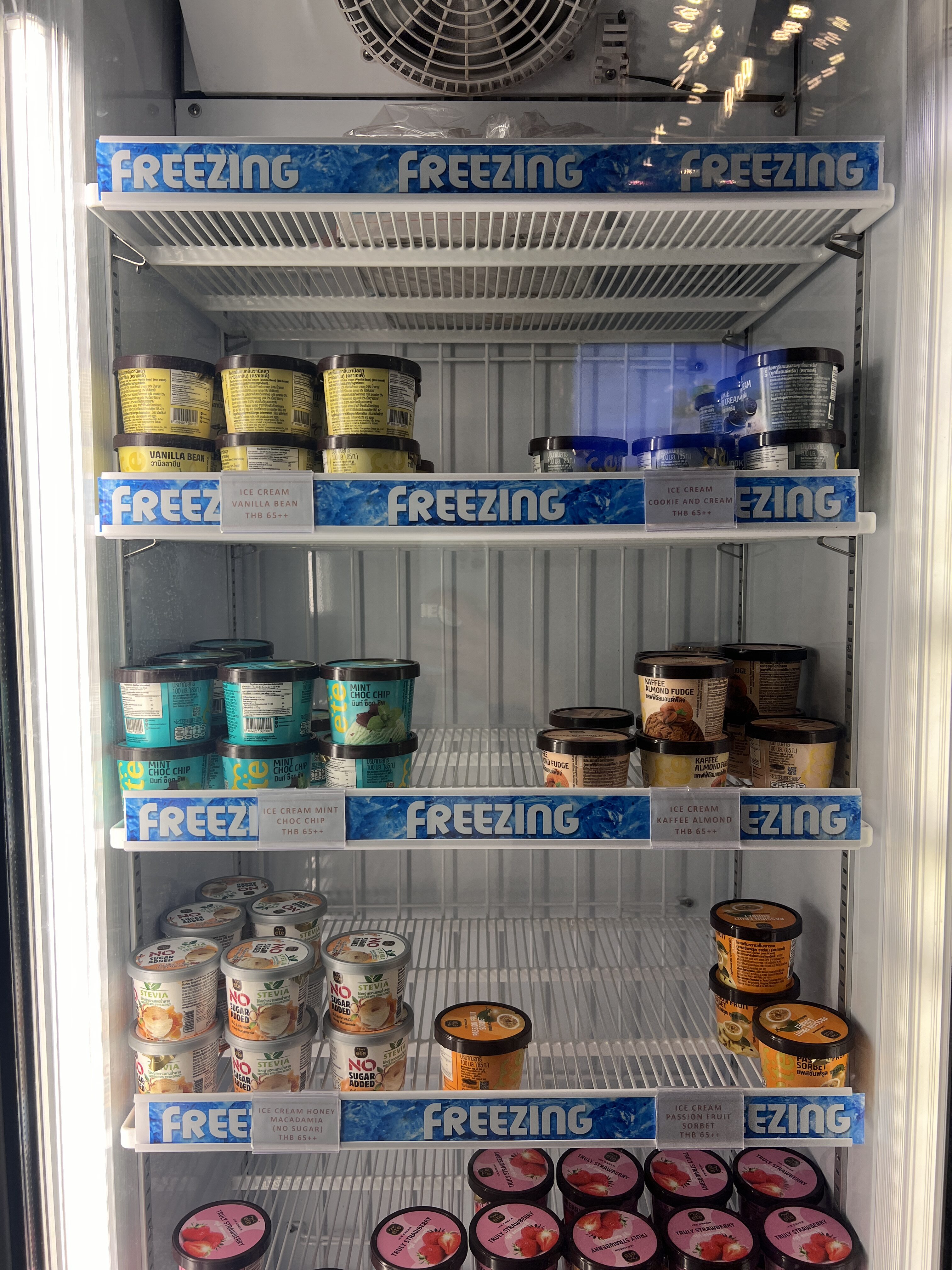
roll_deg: +0.1
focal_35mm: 26
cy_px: 635
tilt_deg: -5.0
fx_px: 953
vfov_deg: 67.3
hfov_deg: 53.1
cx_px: 476
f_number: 1.5
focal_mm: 5.7
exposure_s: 1/100
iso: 40
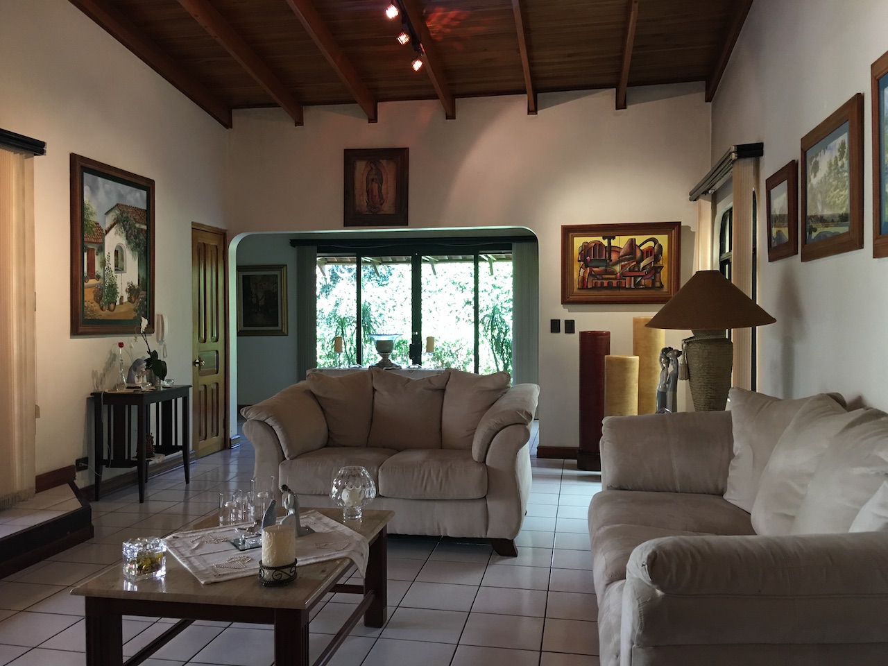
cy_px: 333
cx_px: 444
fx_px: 744
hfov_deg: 61.7
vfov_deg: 48.2
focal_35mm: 29
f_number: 2.2
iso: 50
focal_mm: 4.15
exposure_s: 1/15
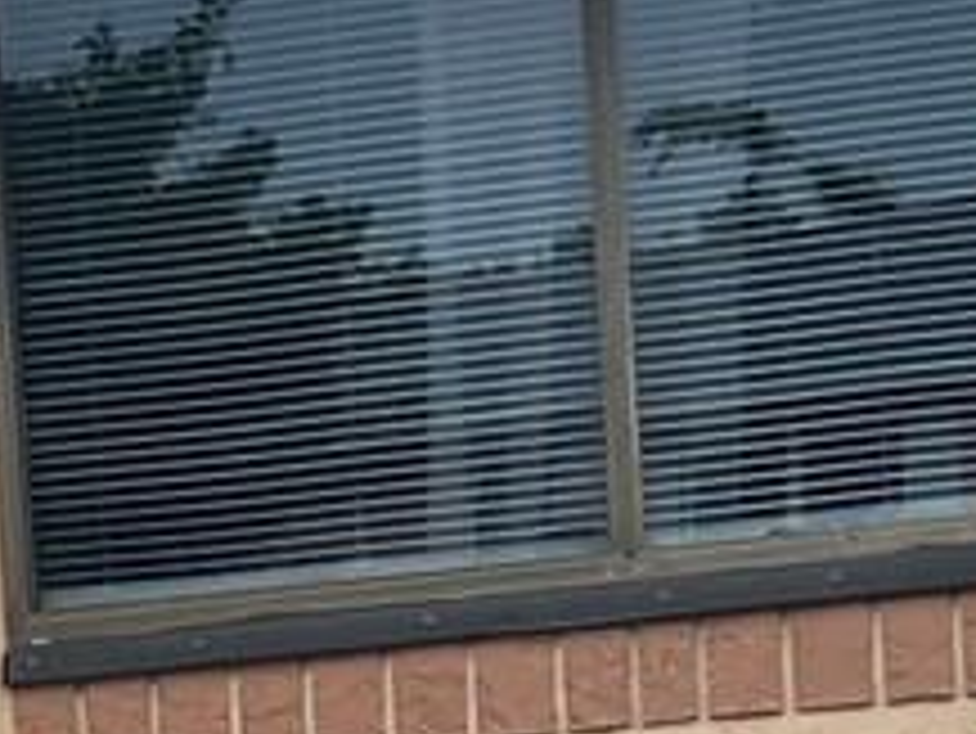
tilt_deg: -8.4
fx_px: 5416
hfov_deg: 9.7
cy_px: 1441
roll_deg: +6.3
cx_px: -904
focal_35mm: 192
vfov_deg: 7.5
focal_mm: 5.1
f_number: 1.6
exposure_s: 1/231
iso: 40
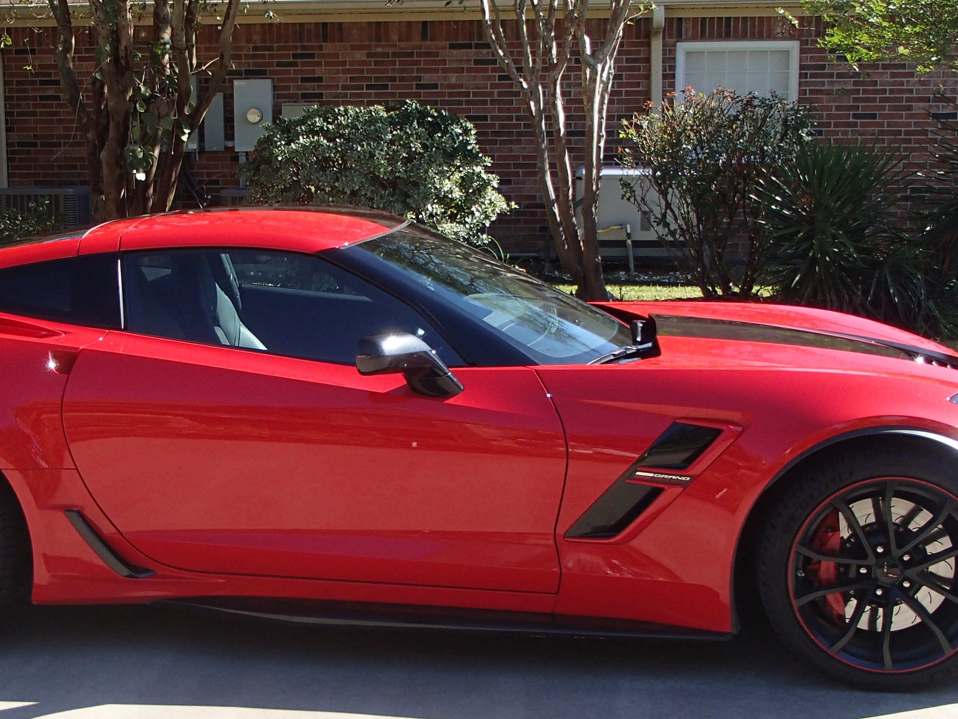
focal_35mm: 58
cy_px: 390
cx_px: 328
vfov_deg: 25.2
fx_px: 1605
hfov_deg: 33.0
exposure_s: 1/250
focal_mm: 6.83
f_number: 4.6
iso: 100
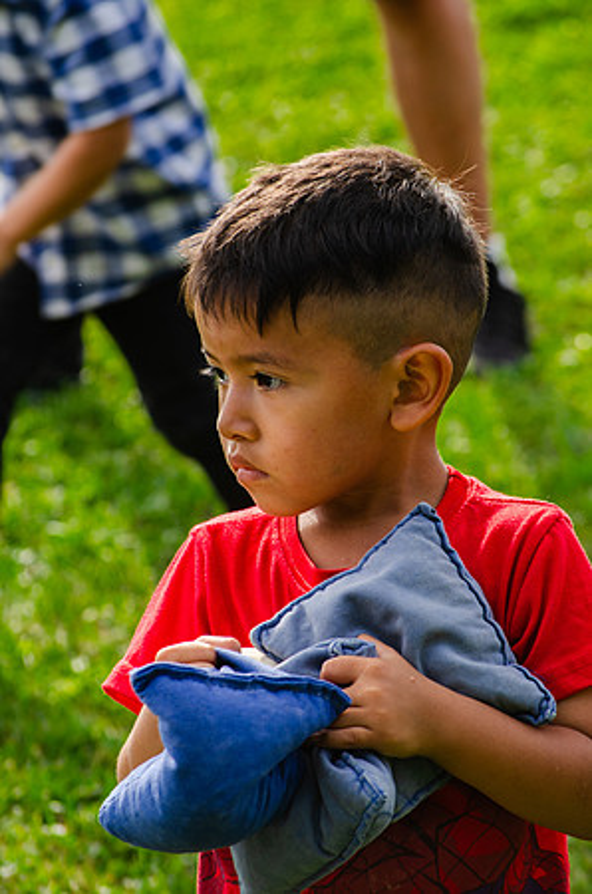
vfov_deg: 11.0
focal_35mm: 188
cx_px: 296
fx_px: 4646
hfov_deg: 7.3
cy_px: 447
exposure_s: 1/200
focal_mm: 125
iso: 200
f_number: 7.1
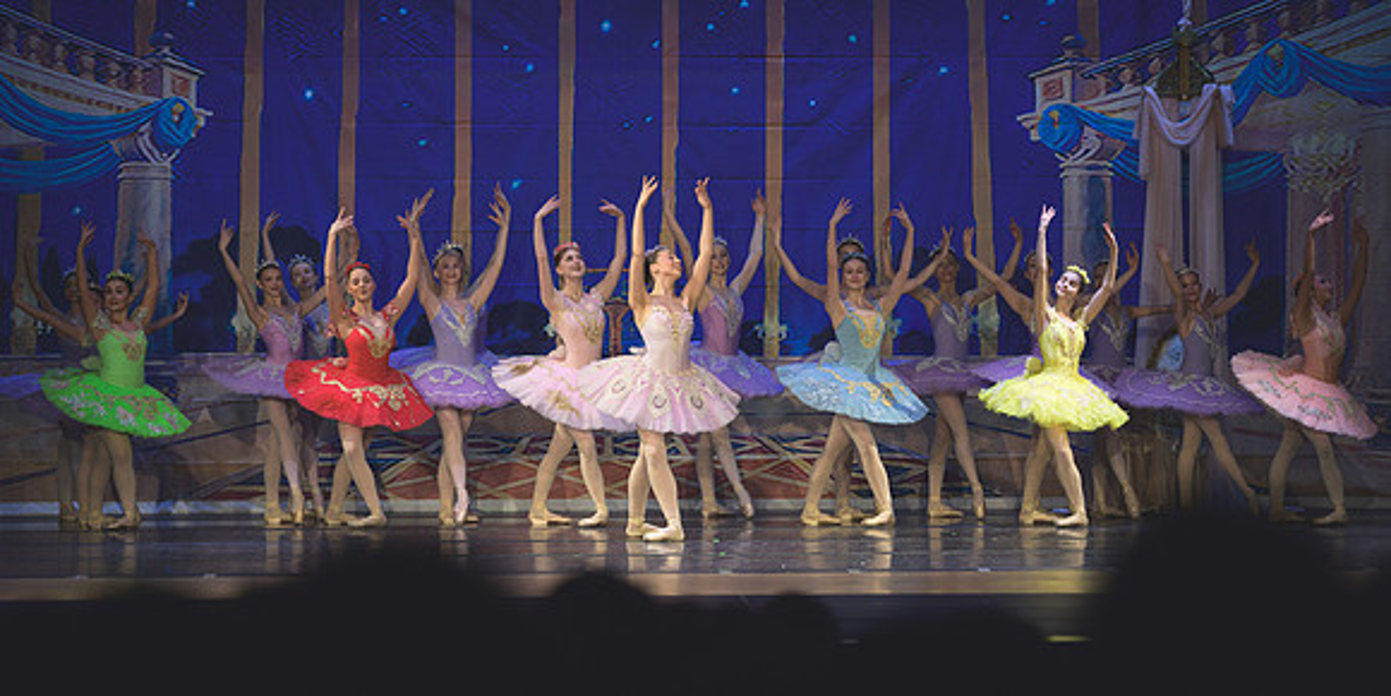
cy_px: 388
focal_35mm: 150
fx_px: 5400
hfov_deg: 14.7
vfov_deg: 7.4
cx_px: 687
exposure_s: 1/320
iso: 450
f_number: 2.8
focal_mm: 135
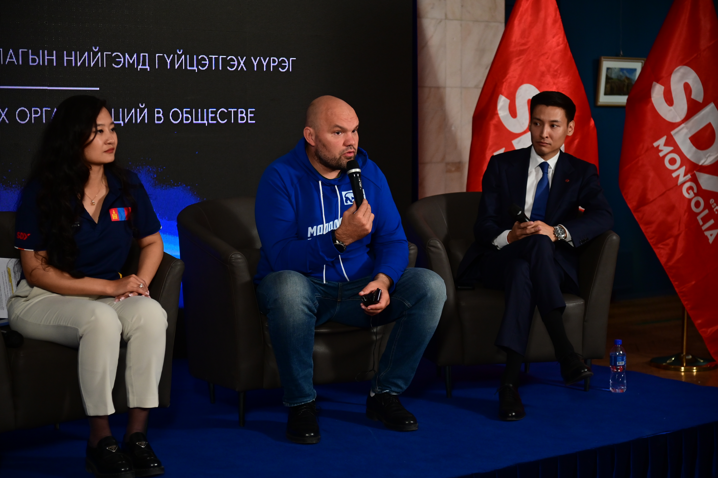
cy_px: 239
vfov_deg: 20.6
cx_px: 359
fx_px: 1315
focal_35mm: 66
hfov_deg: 30.5
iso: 2000
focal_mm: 66
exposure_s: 1/500
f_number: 4
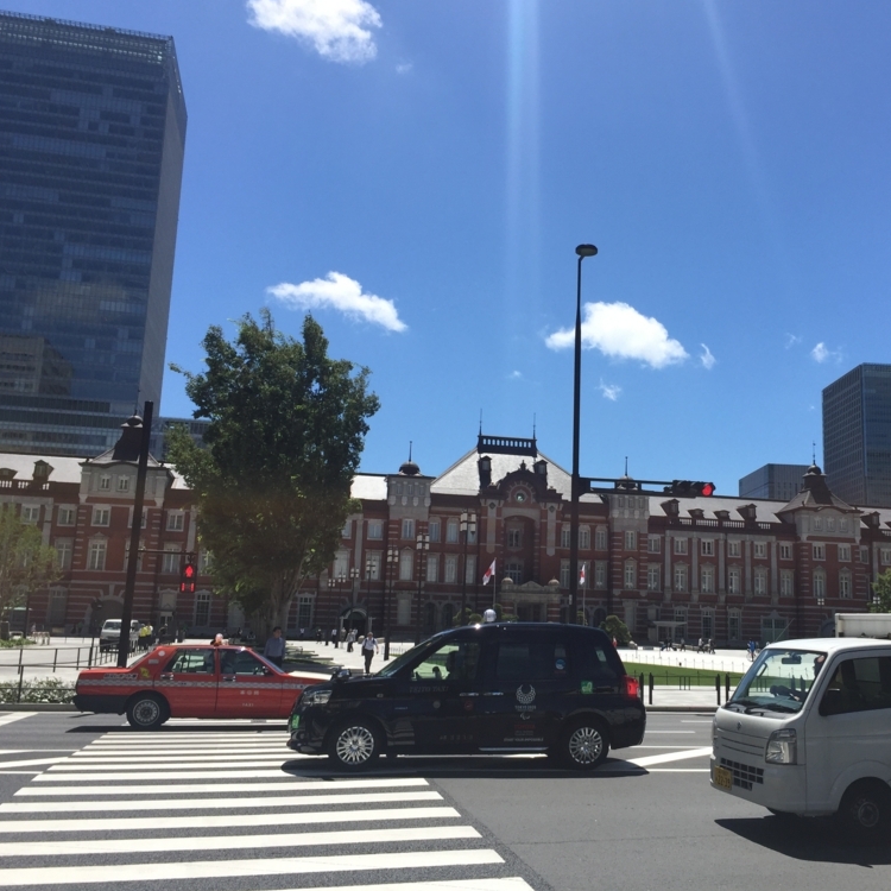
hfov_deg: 46.7
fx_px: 1019
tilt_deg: +8.9
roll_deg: -3.6
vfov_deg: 47.2
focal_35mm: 35
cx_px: 564
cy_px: 442
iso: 32
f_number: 2.2
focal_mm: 4.15
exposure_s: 1/2326
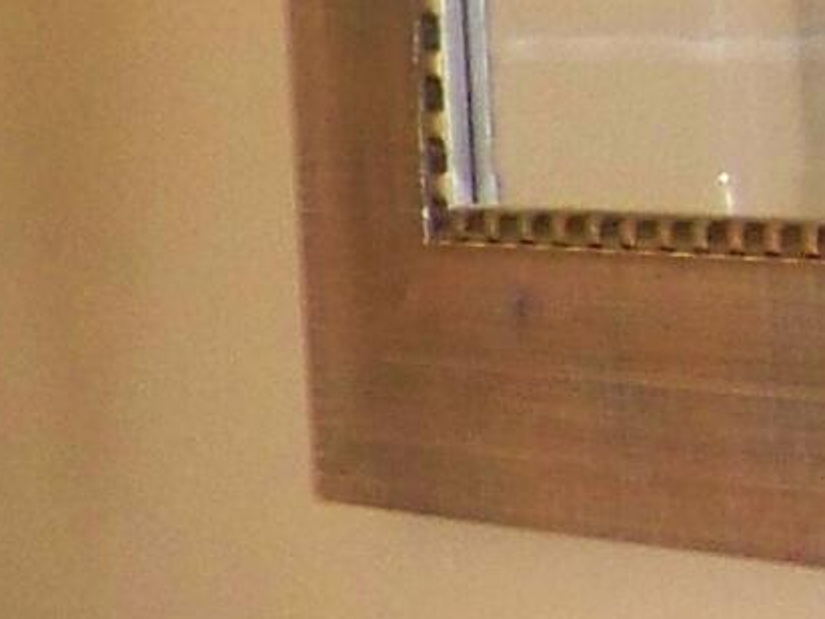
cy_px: 807
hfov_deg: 7.0
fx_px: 6244
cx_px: -1286
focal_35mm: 262
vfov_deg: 5.6
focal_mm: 5.85
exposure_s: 1/15
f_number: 2.8
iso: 200
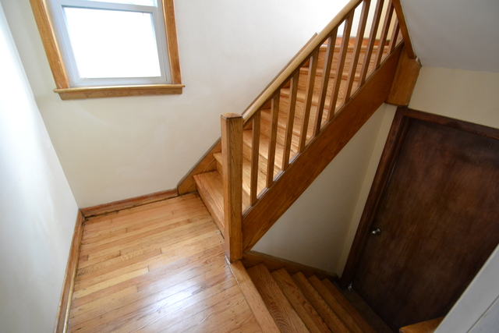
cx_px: 250
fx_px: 208
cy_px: 166
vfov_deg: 77.4
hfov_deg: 100.4
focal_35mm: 15
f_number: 3.5
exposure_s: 1/60
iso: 1800
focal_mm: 10
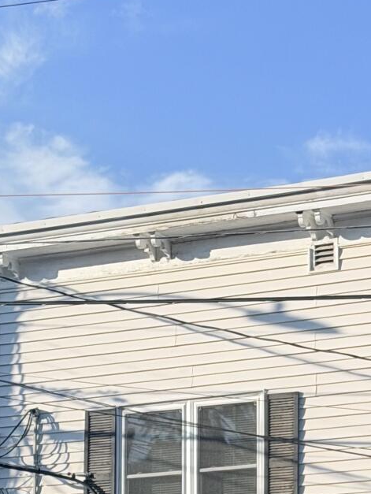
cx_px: 435
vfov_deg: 12.4
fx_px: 2184
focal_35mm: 153
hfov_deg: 9.6
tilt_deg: +3.3
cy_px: 693
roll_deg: +0.4
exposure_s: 1/6536
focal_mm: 6.76
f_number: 1.78
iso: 64
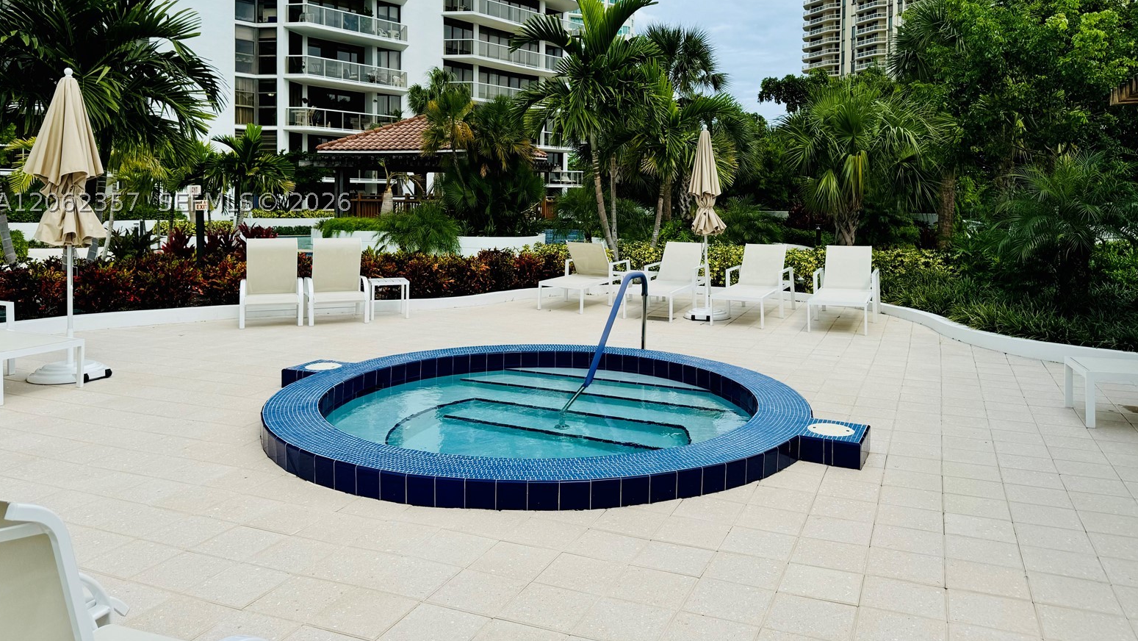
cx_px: 577
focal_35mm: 27
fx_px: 815
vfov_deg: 42.2
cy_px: 202
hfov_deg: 69.8
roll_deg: -0.5
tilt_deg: -0.4
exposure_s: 1/4762
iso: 80
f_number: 1.78
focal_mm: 6.76
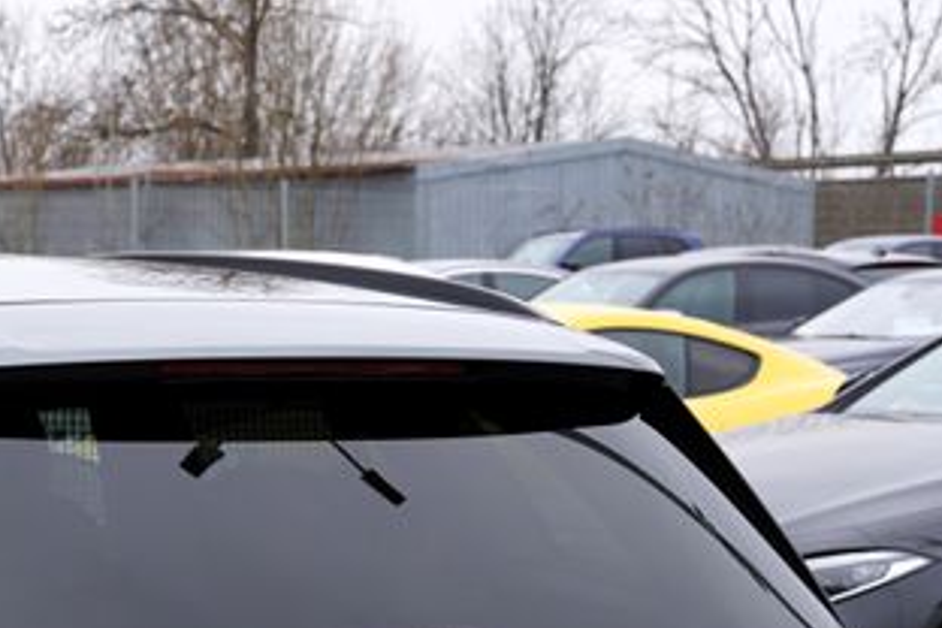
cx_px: 24
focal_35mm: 105
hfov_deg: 19.0
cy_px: 833
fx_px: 2747
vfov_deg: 12.6
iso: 100
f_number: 5
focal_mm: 32
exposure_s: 1/125
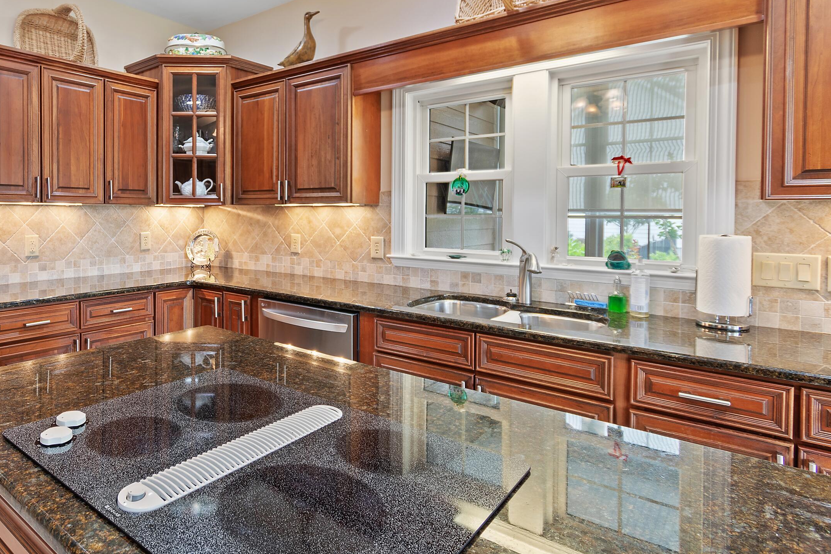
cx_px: 258
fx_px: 485
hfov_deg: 77.8
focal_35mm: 21
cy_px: 222
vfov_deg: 59.0
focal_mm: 10
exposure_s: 1/2
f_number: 4.5
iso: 100
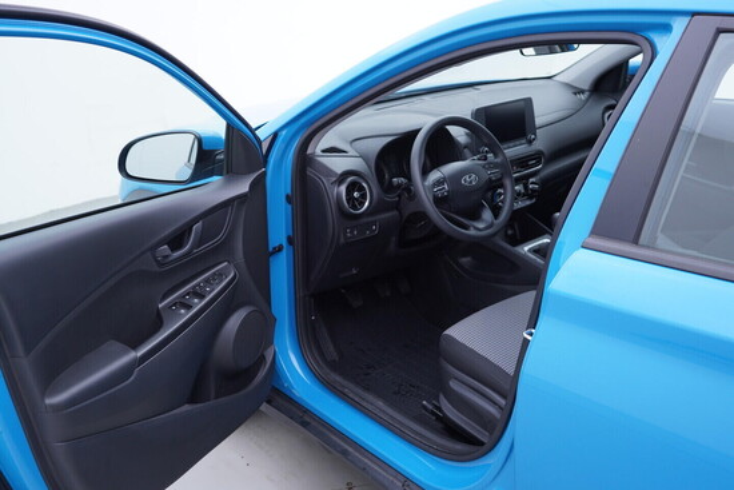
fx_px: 734
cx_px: 367
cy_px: 245
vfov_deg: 36.9
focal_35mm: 36
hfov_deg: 53.1
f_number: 3.2
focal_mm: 24
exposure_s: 1/50
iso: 125
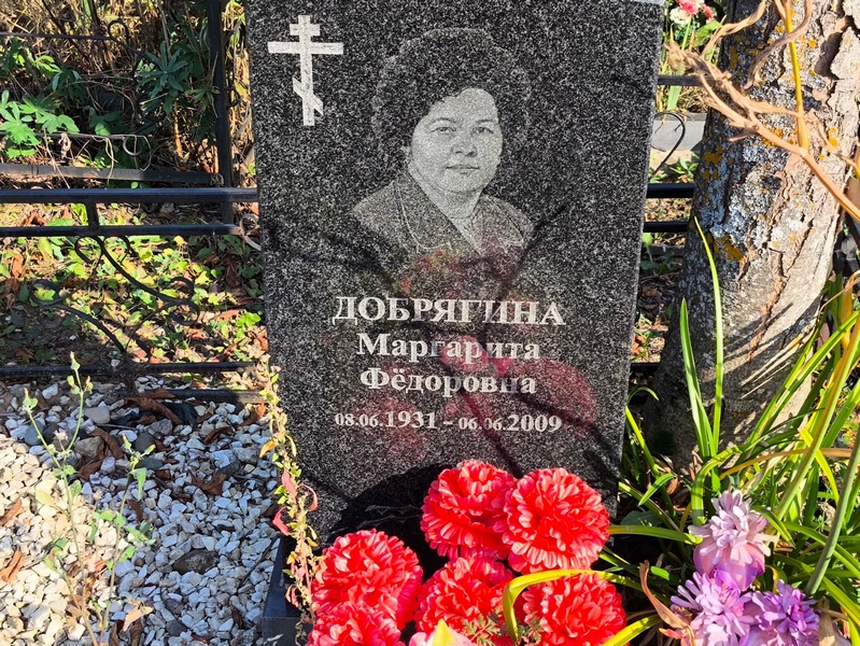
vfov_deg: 29.1
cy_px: 323
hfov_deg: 38.2
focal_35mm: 50
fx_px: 1243
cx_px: 430
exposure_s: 1/832
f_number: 1.7
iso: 50
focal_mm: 4.71
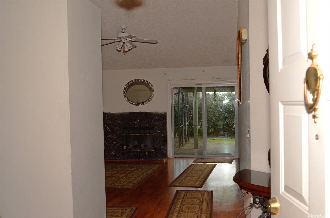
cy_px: 109
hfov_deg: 53.2
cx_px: 165
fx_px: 329
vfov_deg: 36.7
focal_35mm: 36
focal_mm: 24
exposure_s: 1/160
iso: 400
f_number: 6.3
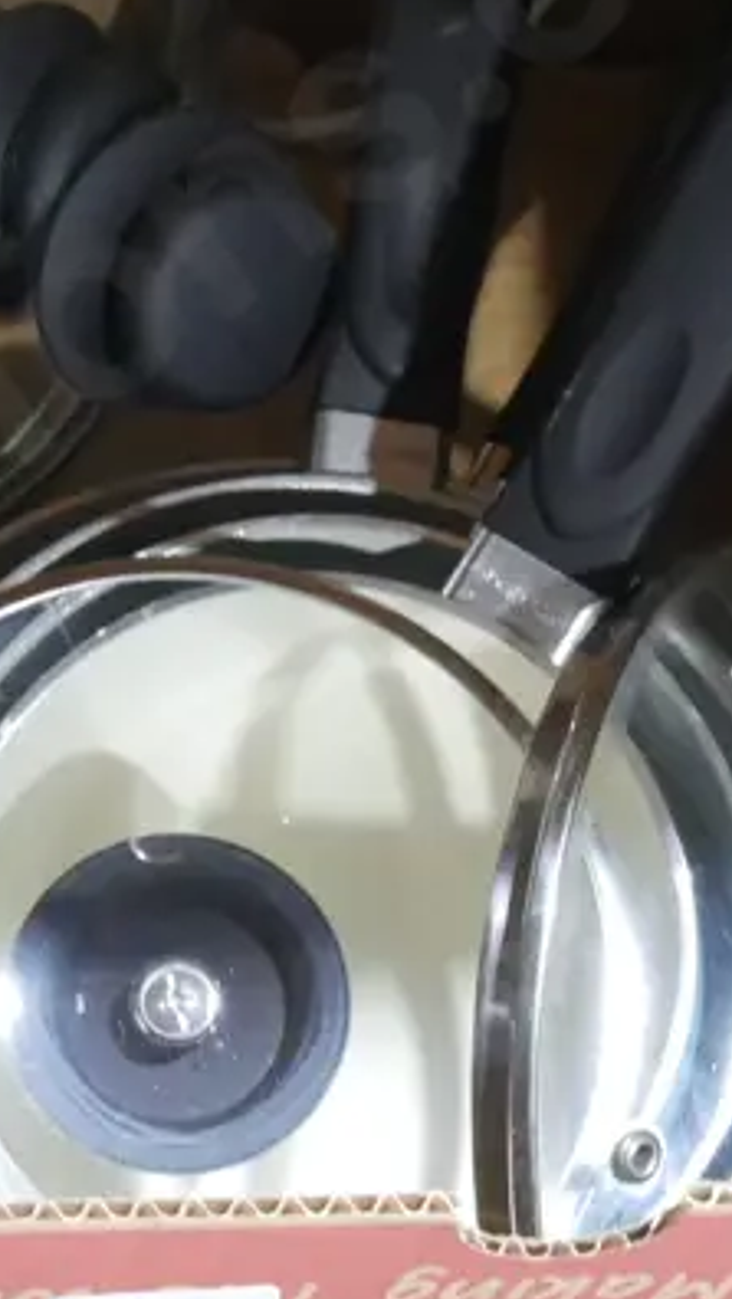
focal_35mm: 152
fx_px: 5240
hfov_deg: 7.9
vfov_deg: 14.1
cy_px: 613
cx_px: -292
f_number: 7.1
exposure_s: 1/50
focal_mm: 27
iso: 3200
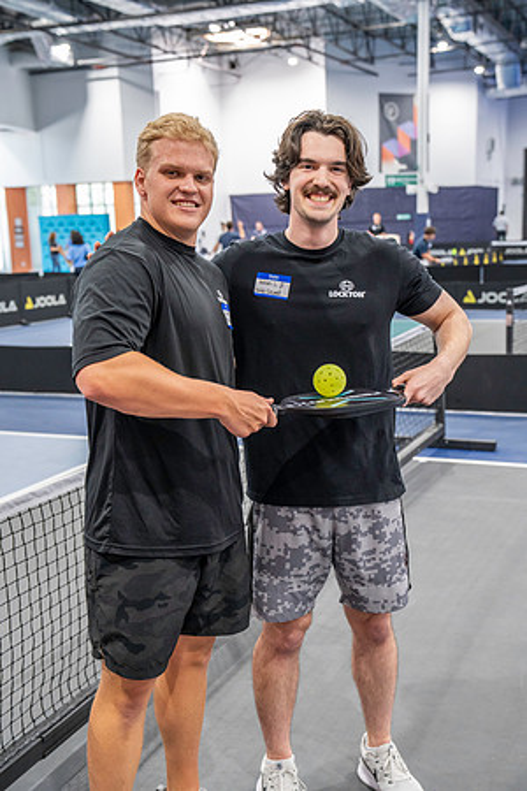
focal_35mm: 46
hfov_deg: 29.2
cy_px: 396
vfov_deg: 42.7
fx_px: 1010
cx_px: 264
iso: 3200
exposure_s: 1/160
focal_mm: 46
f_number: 4
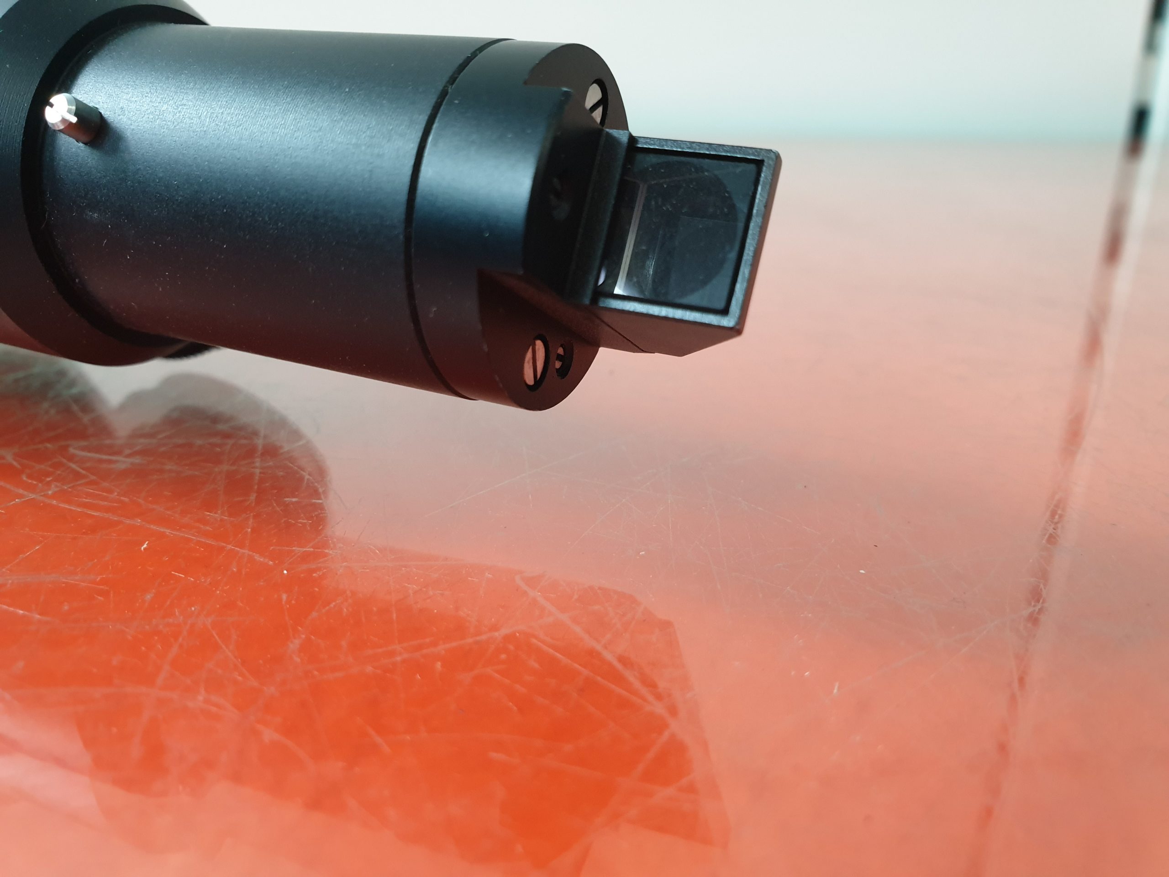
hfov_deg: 67.3
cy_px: 438
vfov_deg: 53.1
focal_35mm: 26
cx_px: 584
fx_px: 878
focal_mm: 4.3
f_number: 2.4
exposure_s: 1/50
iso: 400
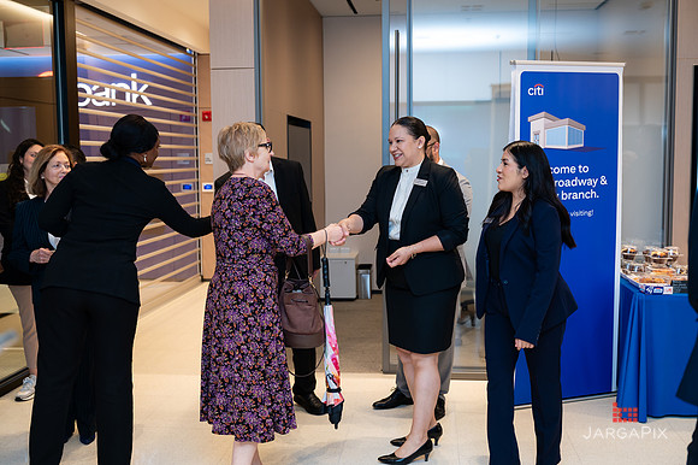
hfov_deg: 47.1
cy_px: 232
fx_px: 801
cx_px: 349
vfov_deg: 32.3
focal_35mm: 41
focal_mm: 41
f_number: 3.2
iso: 400
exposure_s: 1/160
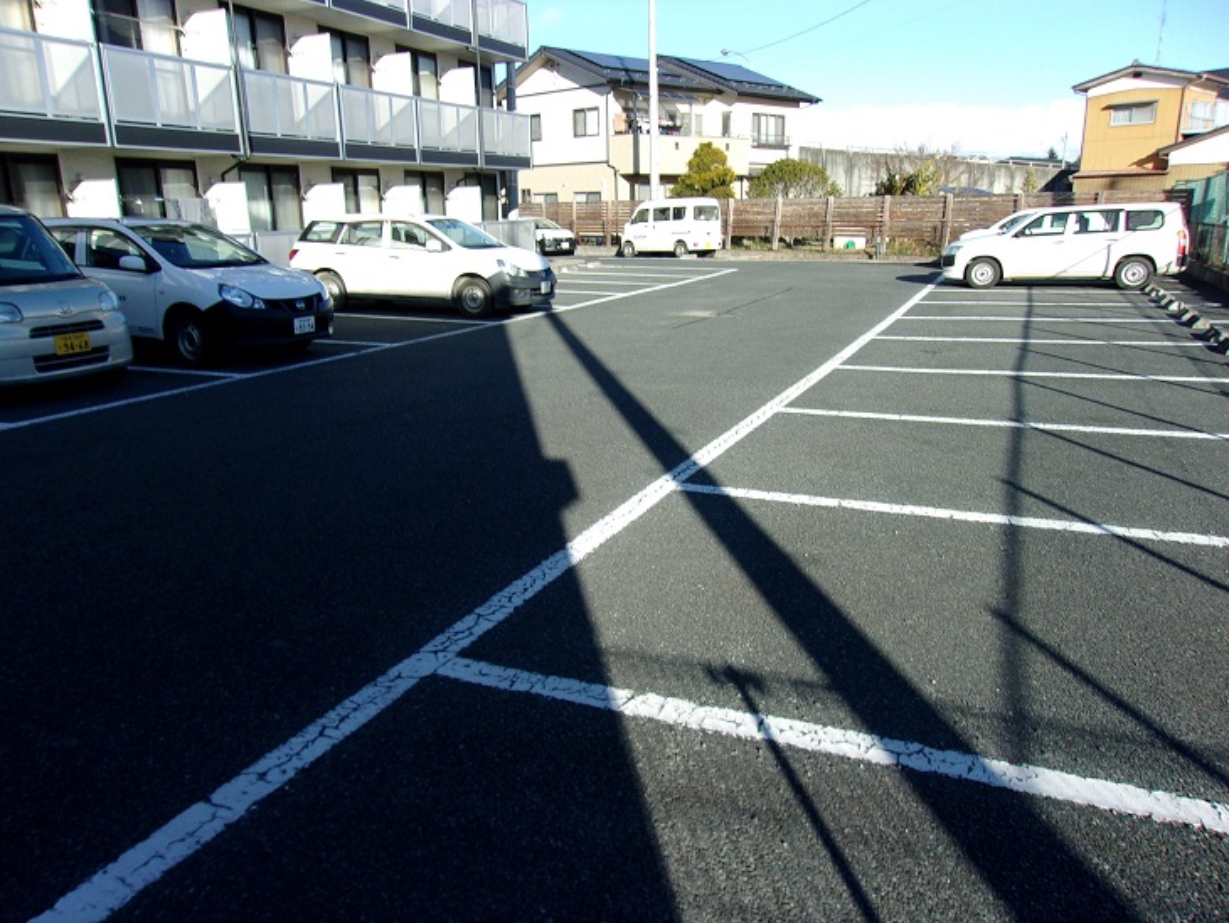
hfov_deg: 65.3
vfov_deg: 51.4
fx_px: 959
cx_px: 614
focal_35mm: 27
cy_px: 462
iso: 80
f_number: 10.4
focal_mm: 4.9
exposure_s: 1/56
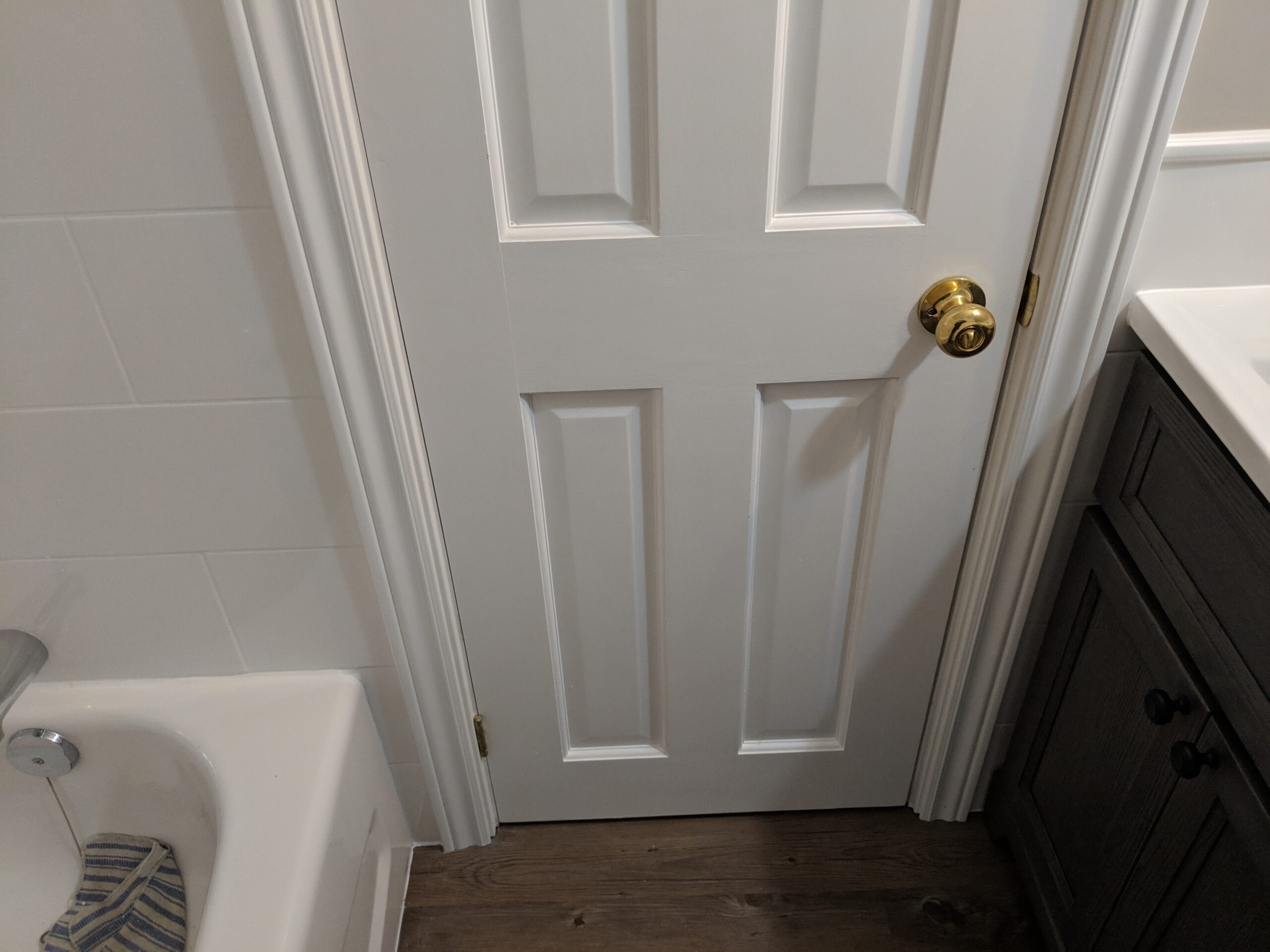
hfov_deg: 65.3
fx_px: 991
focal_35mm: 27
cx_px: 635
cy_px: 476
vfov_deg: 51.4
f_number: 1.8
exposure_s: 1/120
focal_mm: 4.44
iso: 241
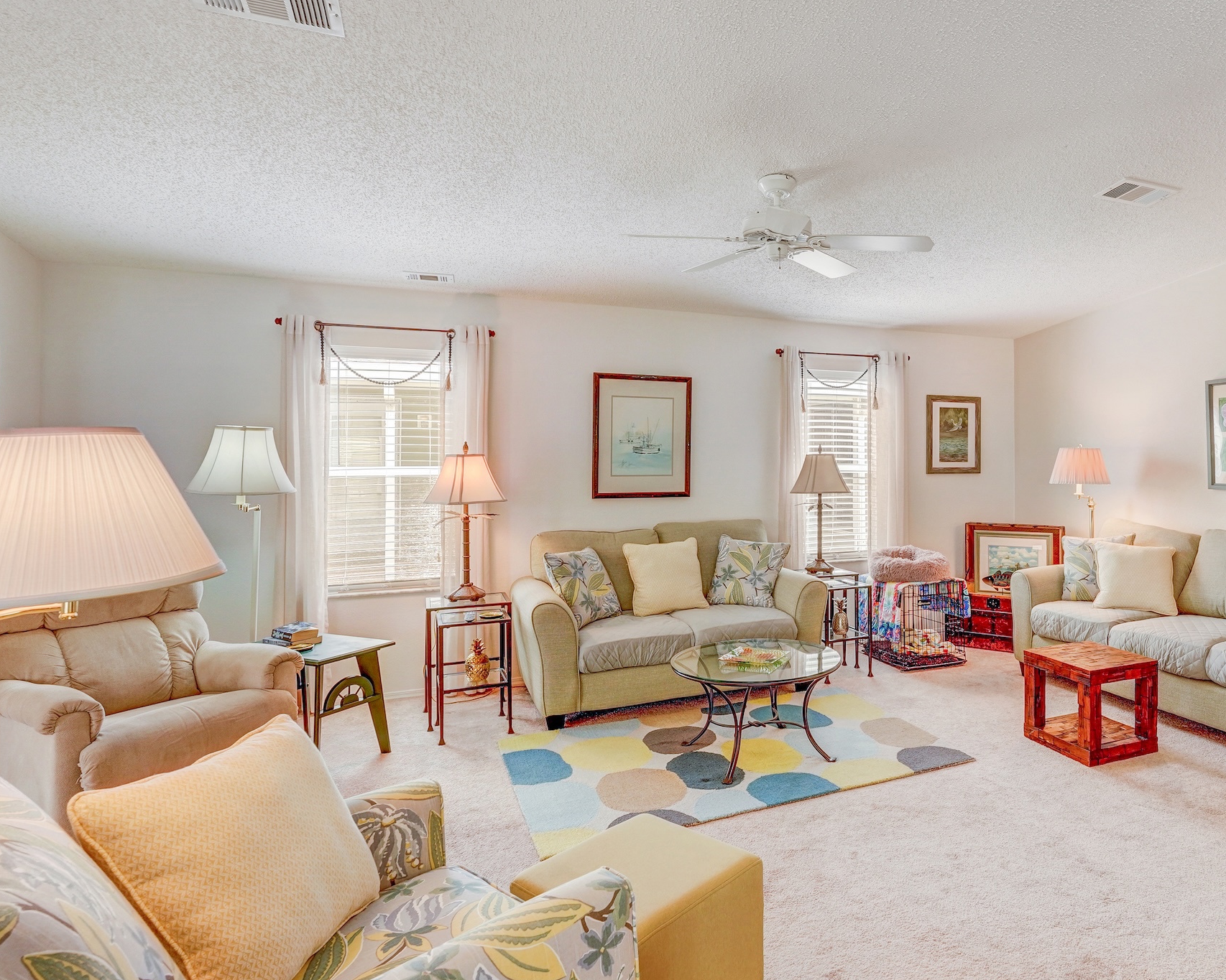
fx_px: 798
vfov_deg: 62.9
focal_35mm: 22
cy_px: 433
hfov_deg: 72.9
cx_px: 814
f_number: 9
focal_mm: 16
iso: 400
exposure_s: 1/30
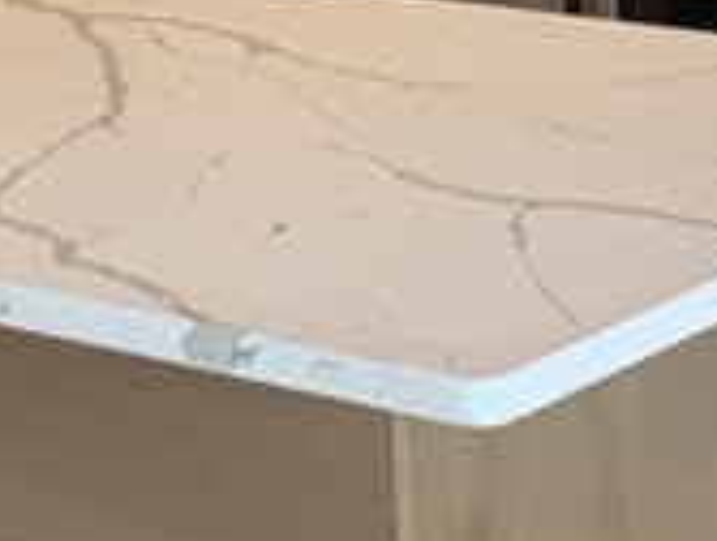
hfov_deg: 12.3
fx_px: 3300
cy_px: -399
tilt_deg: -4.6
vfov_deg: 9.0
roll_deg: +2.6
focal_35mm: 159
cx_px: 60
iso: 100
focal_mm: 4.25
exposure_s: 1/96
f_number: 1.8
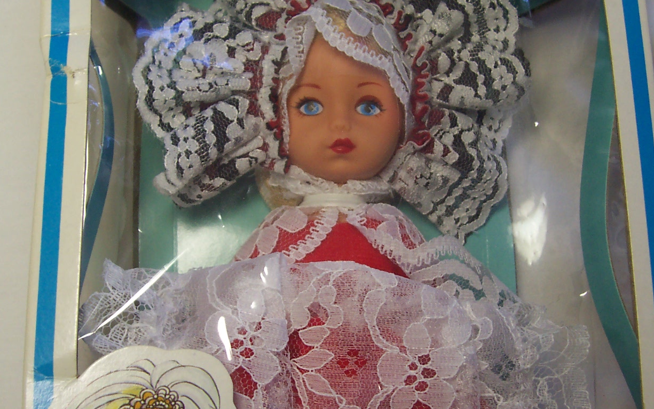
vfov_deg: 24.4
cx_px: 327
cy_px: 233
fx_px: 945
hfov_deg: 38.2
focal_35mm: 53
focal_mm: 5.6
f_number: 2.8
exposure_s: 1/60
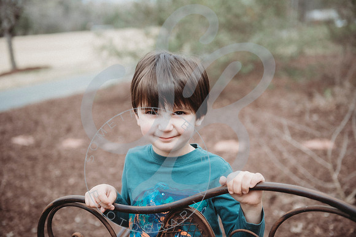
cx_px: 178
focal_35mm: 48
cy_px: 118
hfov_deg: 41.1
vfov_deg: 28.1
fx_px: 475
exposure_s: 1/500
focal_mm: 48
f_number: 2.8
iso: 100
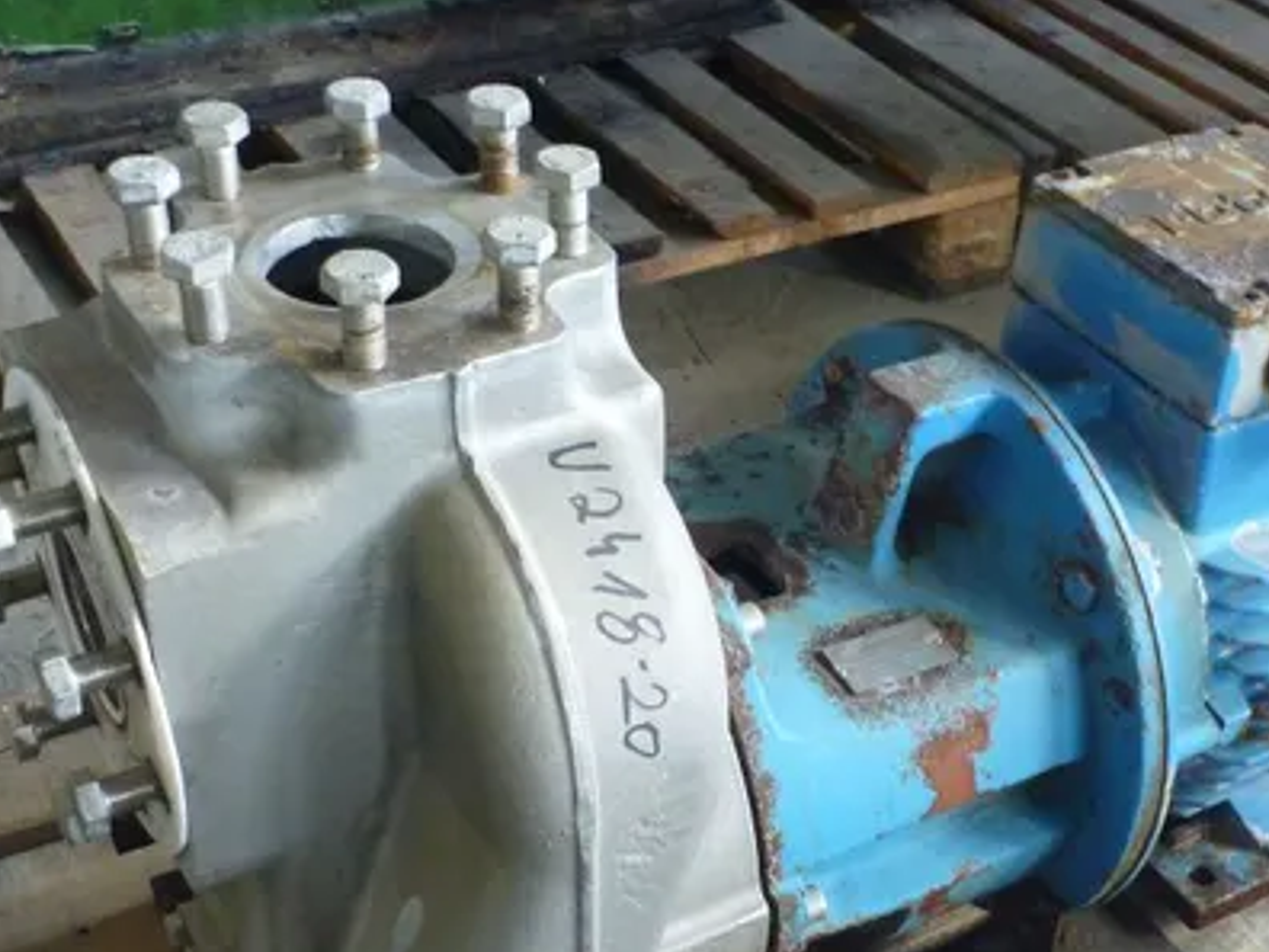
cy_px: 694
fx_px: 1943
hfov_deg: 35.9
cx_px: 817
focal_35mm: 53
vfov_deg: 27.2
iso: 400
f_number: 3.3
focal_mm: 4.9
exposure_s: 1/6
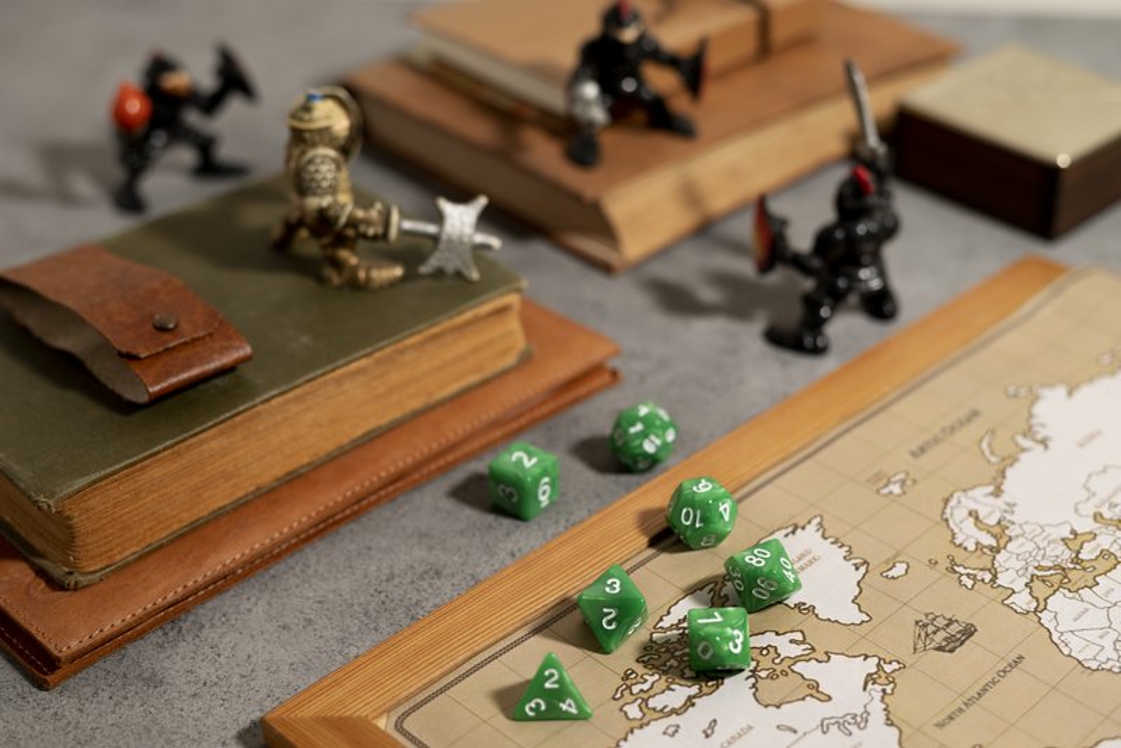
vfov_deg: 27.0
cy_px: 374
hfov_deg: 39.6
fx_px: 1557
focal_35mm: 50
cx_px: 560
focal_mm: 50
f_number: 4
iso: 125
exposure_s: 1/125
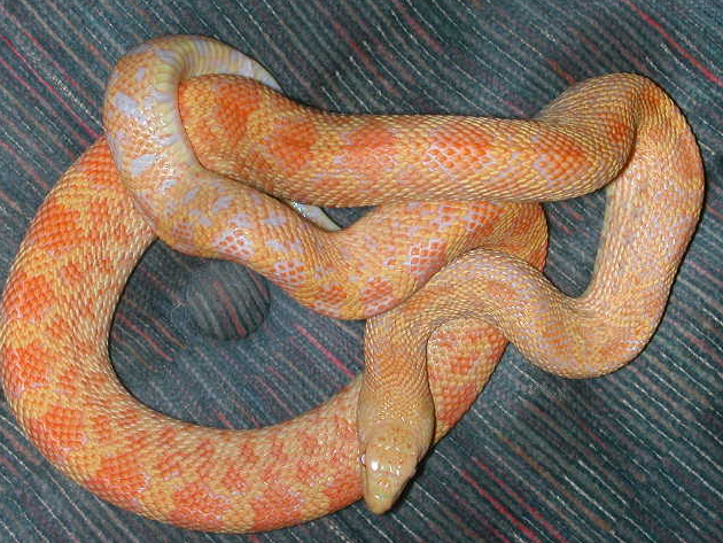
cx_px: 365
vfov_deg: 22.6
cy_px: 272
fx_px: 1358
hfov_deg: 29.8
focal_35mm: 65
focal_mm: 9.7
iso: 100
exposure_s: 1/59.9
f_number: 5.9
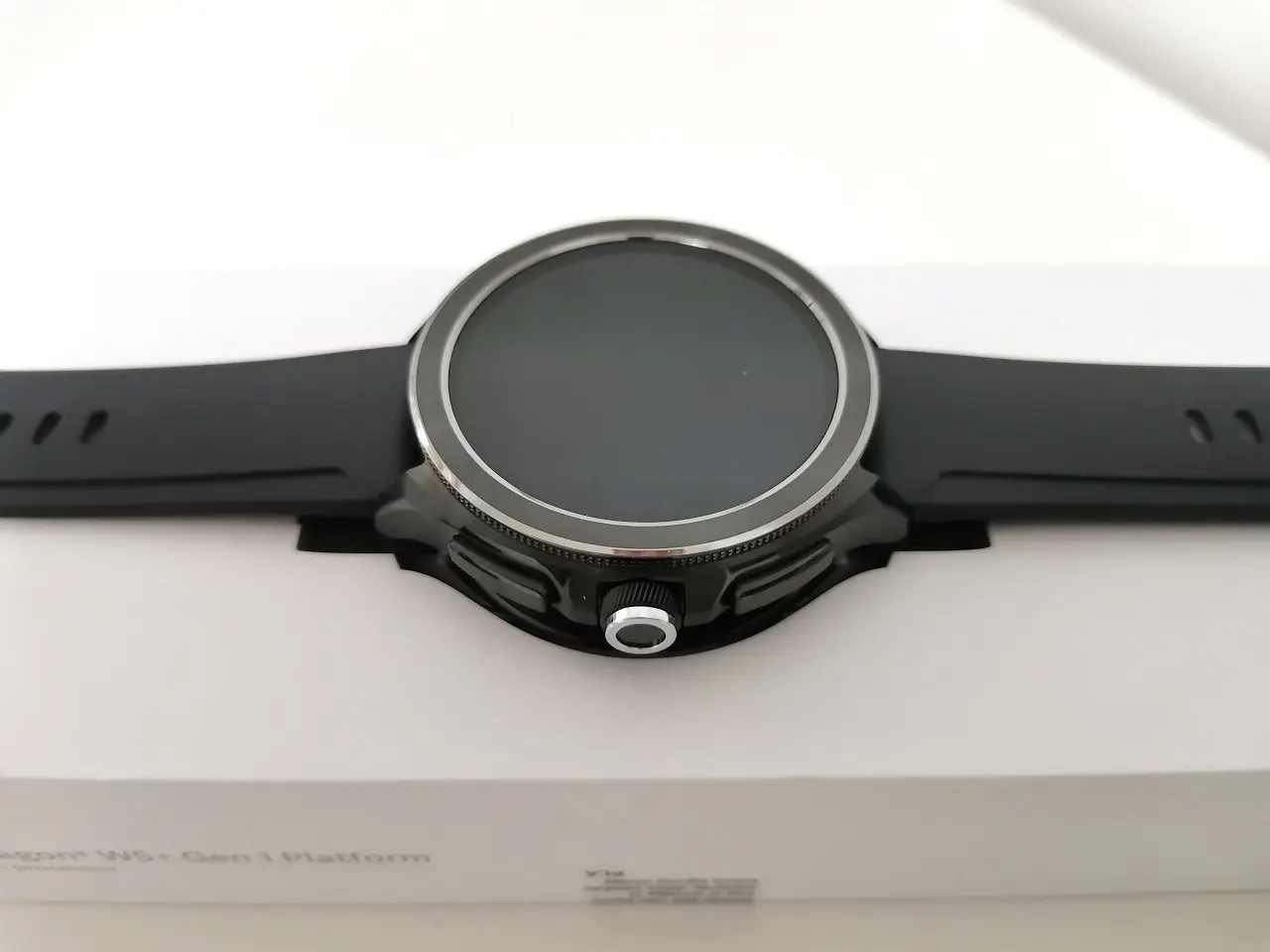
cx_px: 635
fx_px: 954
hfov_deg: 67.3
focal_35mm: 26
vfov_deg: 53.1
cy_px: 476
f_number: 1.8
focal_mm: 4.75
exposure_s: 1/100
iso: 200
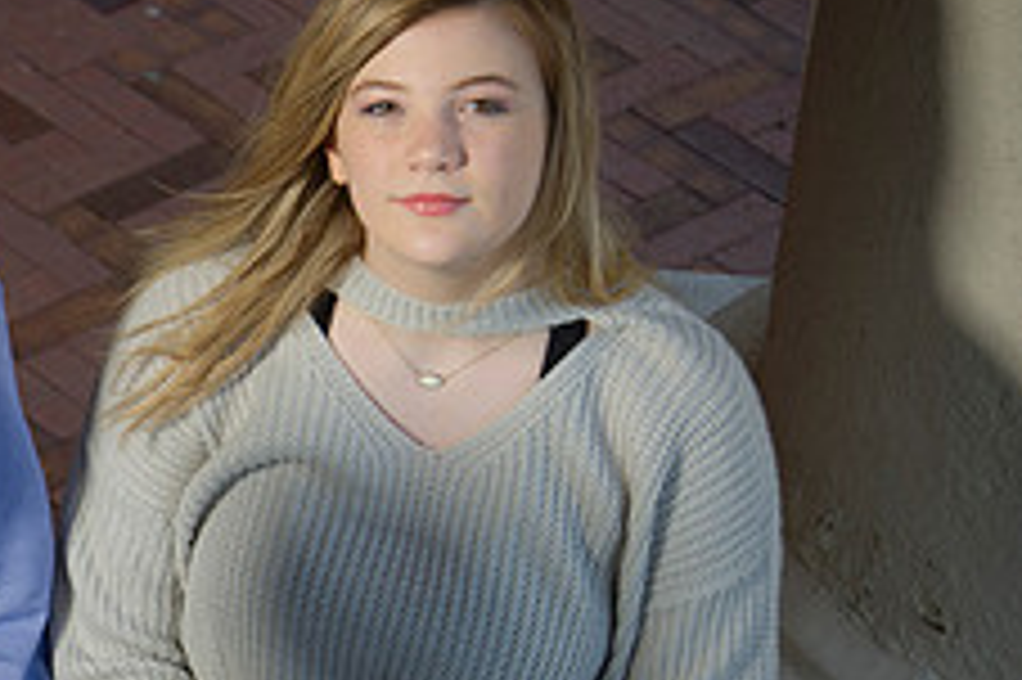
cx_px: -270
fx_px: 7602
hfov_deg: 7.6
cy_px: 545
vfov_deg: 5.1
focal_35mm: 268
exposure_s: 1/100
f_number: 8
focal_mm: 105
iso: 160
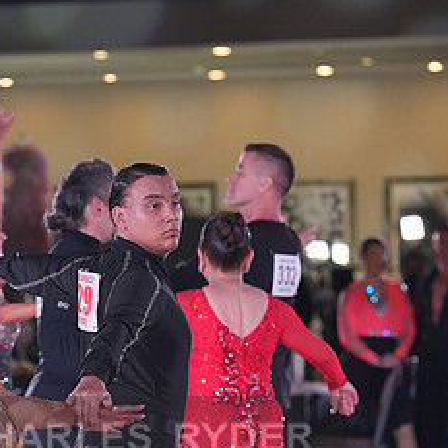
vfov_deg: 6.5
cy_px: 462
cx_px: 77
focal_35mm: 267
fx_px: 3909
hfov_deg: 6.5
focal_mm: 125
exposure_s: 1/400
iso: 1600
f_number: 4
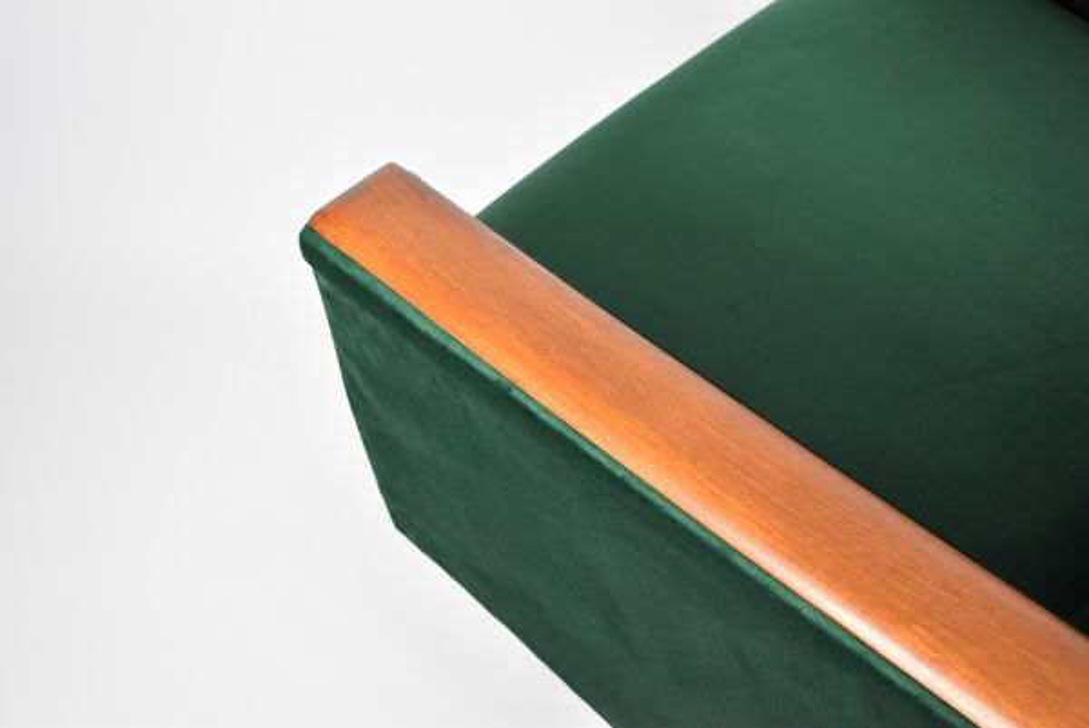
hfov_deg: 31.9
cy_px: 364
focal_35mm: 63
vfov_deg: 21.6
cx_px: 544
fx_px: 1907
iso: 1800
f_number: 5
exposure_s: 1/125
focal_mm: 42
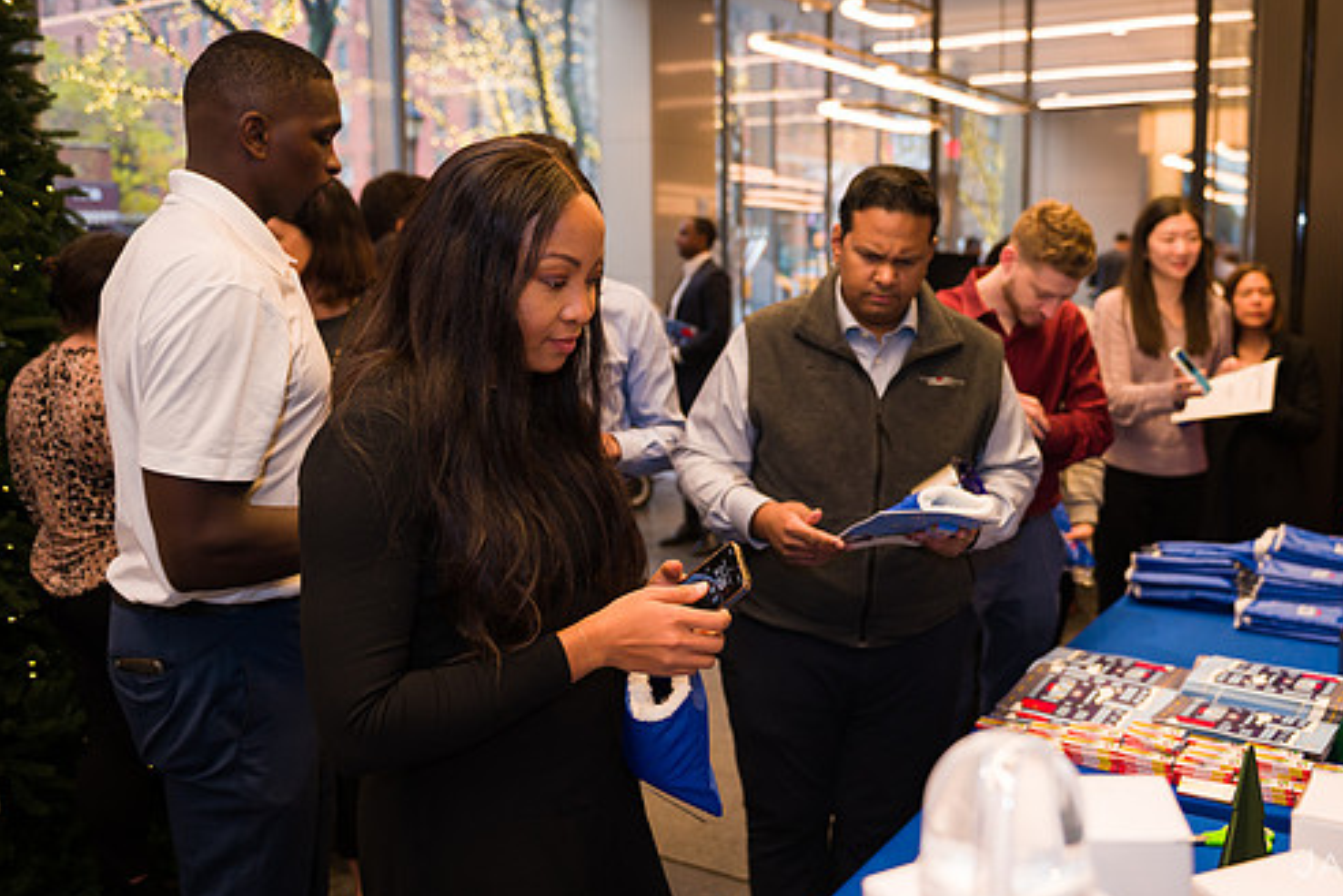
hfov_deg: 57.0
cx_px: 764
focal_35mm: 33
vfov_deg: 39.9
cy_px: 410
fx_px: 1231
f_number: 3.2
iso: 400
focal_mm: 28
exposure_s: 1/160
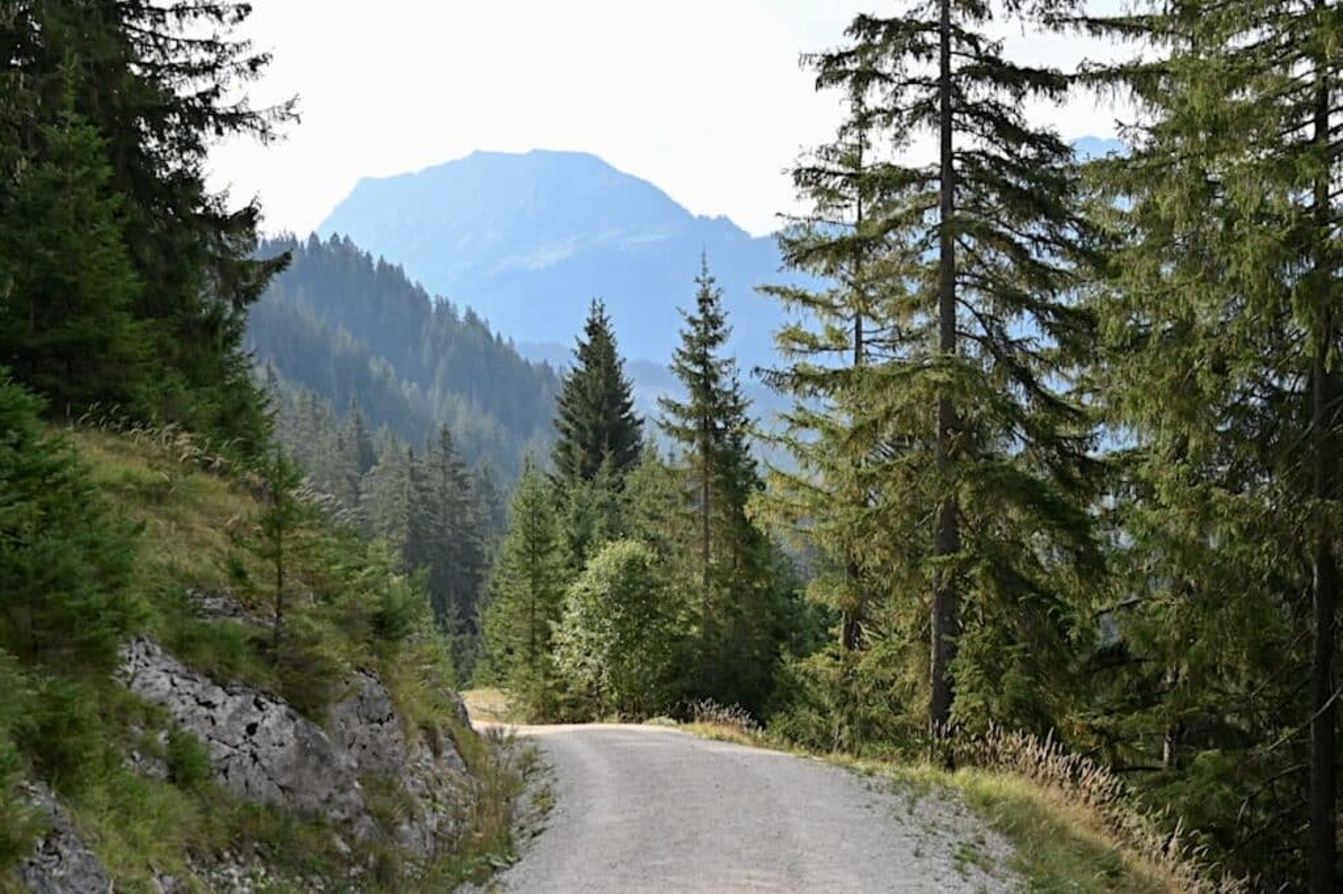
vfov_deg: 30.5
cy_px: 447
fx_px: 1641
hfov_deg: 44.5
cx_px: 672
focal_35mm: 44
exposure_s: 1/250
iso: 100
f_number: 5.6
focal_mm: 44
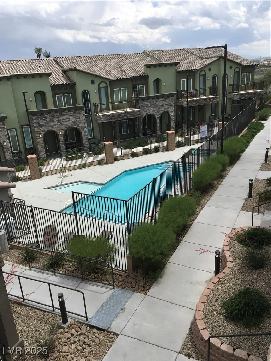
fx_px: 303
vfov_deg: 61.7
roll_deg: +3.8
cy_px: 180
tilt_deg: -20.0
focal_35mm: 29
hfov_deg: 48.2
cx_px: 136
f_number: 2.2
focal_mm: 4.15
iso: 25
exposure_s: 1/1876
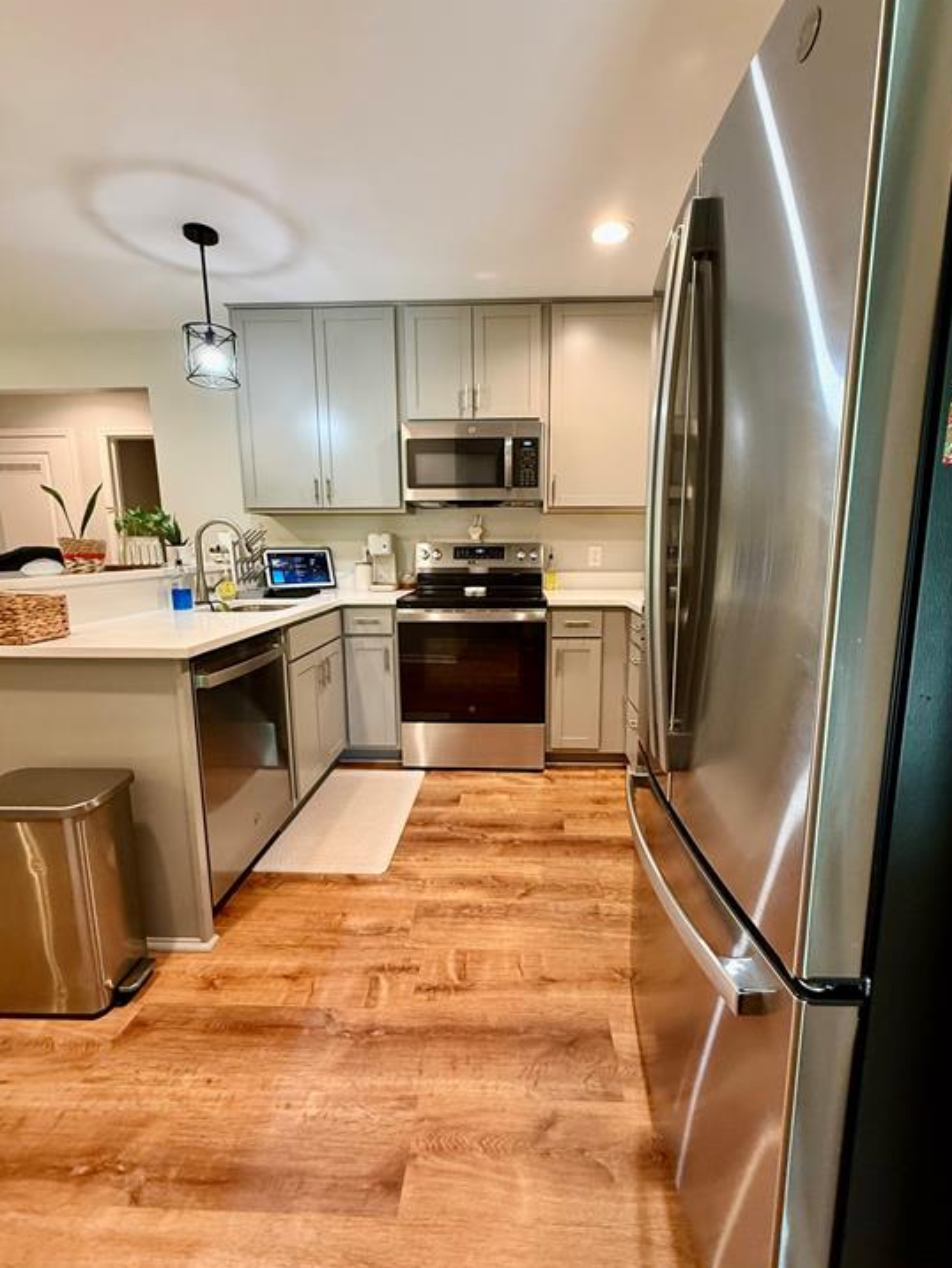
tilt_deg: -8.7
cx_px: 495
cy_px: 638
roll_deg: -0.5
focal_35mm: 15
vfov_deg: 98.2
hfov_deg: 81.7
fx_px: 550
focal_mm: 2.22
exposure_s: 1/60
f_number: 2.2
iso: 320
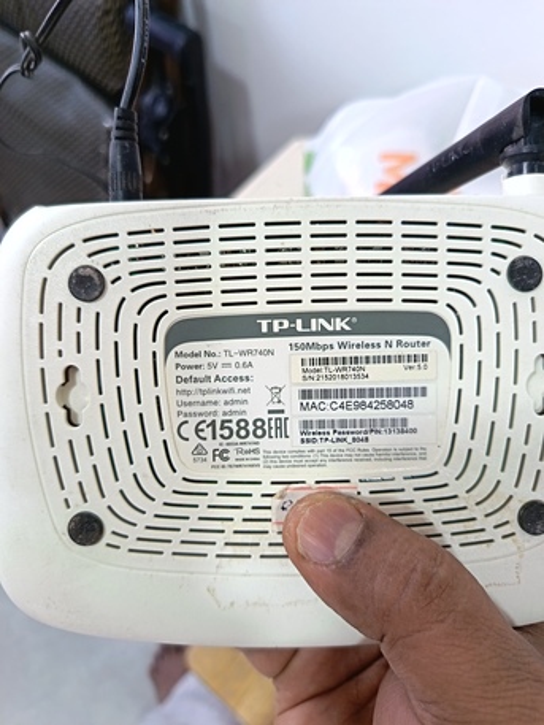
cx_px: 272
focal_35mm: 24
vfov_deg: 71.6
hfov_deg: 56.8
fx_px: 503
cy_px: 362
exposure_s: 1/120
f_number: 1.75
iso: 1624
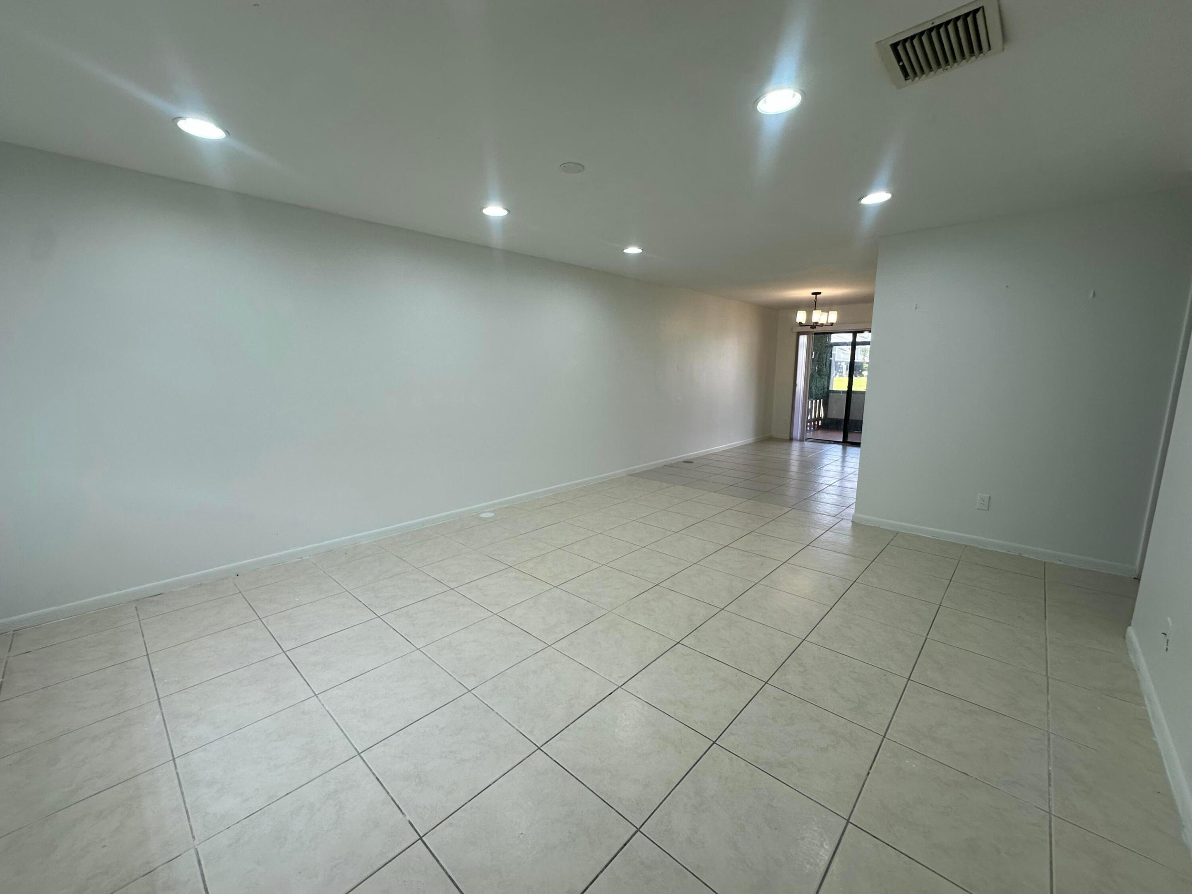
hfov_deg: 102.1
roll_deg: -0.2
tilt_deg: -9.1
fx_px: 482
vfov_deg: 85.7
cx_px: 596
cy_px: 447
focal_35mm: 14
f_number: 2.2
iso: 64
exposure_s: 1/120
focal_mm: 2.22
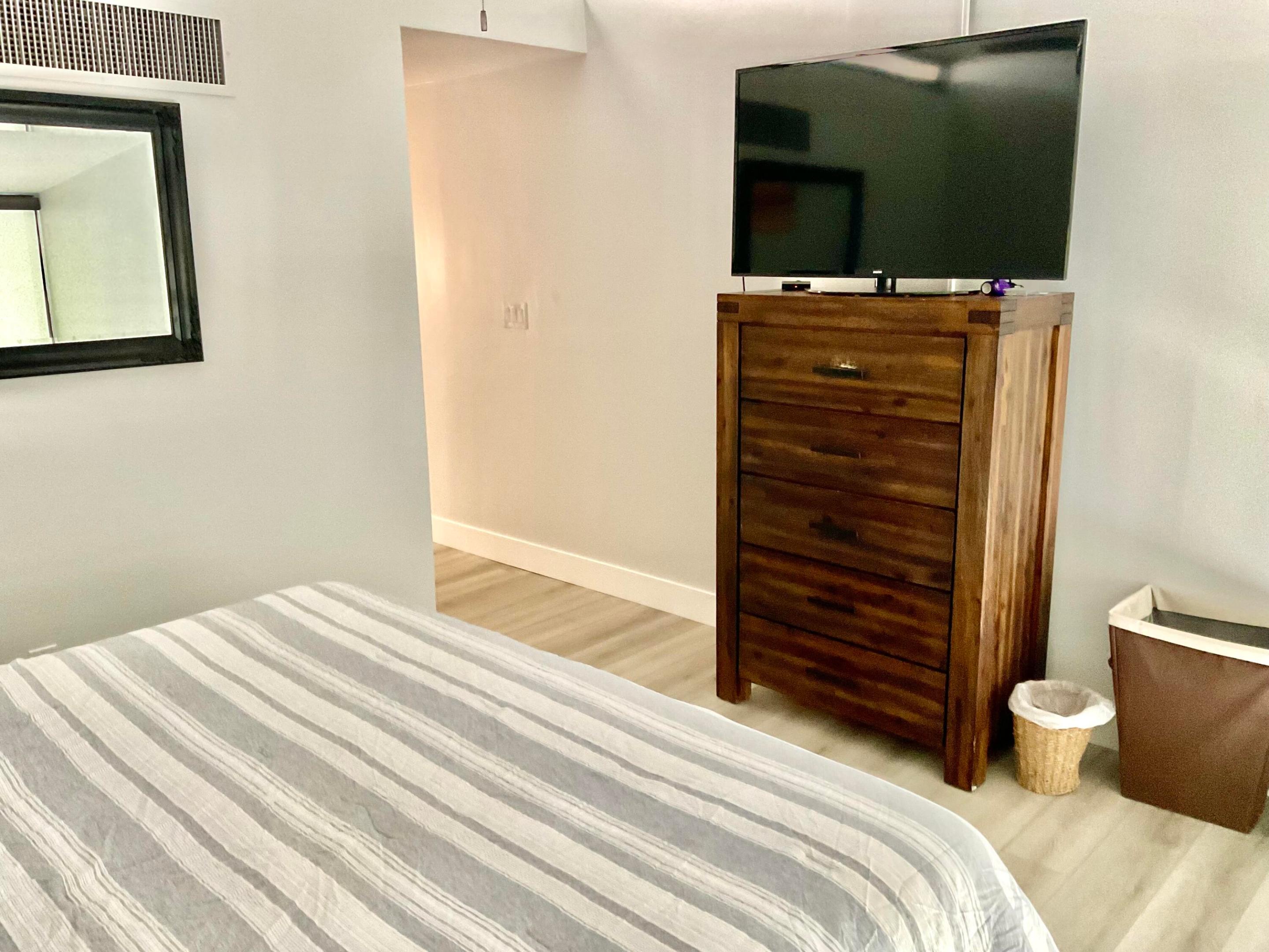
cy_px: 476
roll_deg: +0.6
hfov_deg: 61.7
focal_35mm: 29
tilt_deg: -12.4
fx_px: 1063
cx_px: 634
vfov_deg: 48.2
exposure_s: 1/60
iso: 200
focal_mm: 3
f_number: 1.8
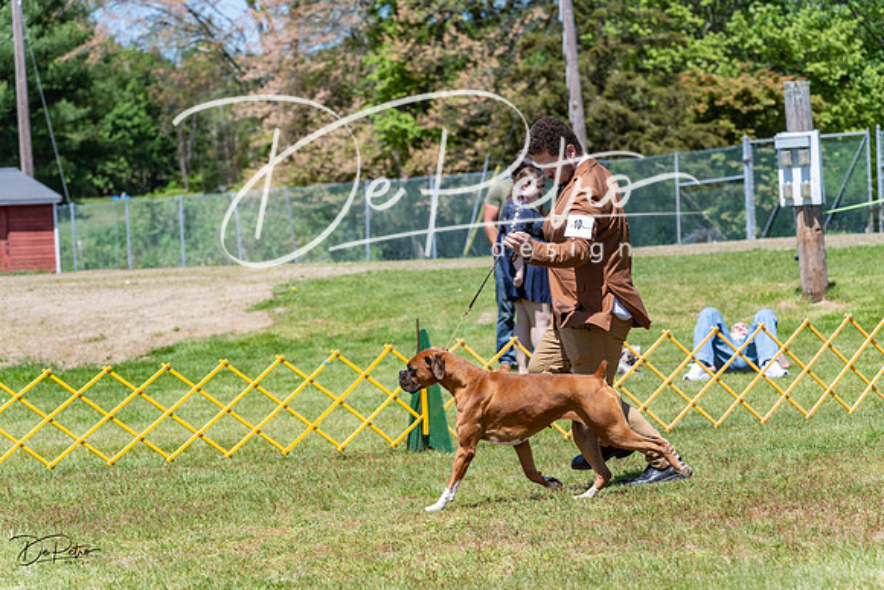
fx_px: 3095
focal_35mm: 126
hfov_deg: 16.3
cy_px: 295
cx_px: 442
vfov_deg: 10.9
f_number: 6.3
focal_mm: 126
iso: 200
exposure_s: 1/640
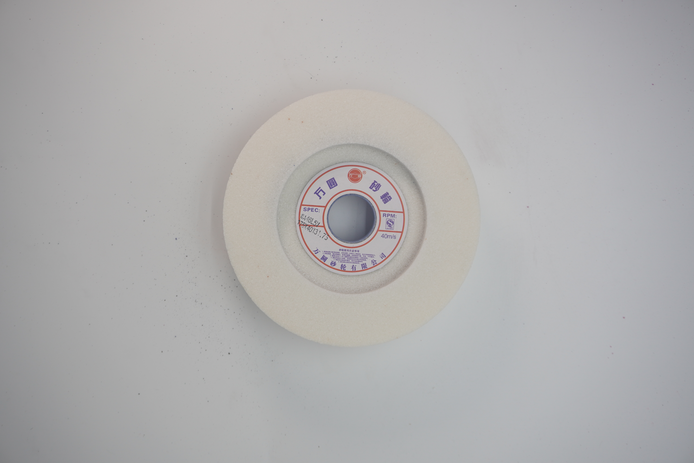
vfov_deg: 31.9
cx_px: 347
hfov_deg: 46.4
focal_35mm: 42
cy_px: 232
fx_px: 810
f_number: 5
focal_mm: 28
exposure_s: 1/125
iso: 125
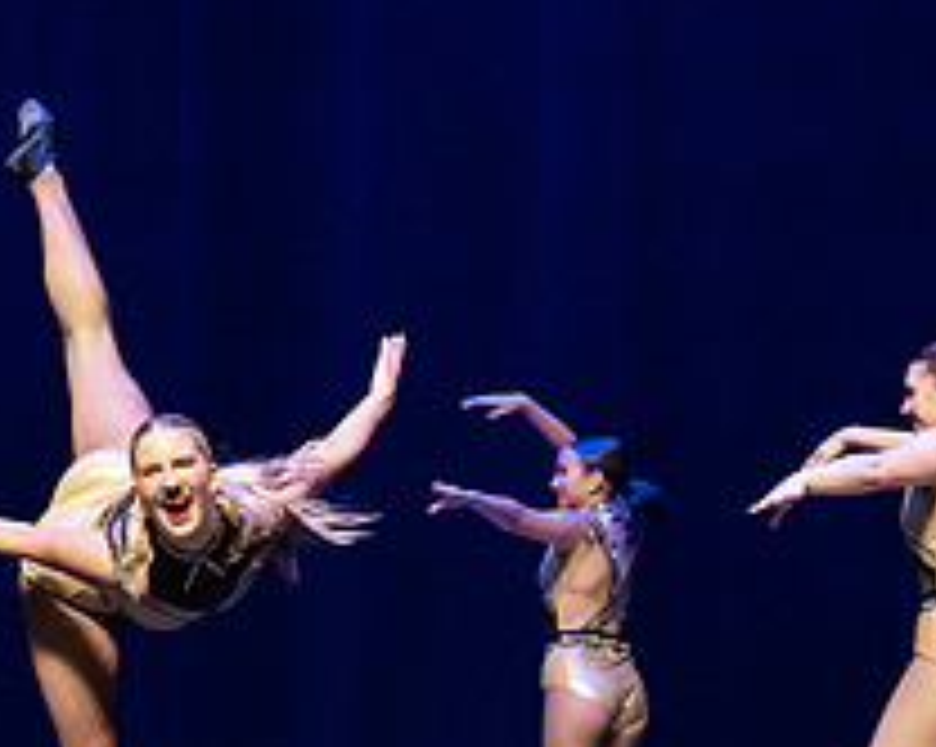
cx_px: 277
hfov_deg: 9.3
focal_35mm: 207
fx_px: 5729
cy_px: 618
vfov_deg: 7.4
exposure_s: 1/640
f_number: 2.5
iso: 4000
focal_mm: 49
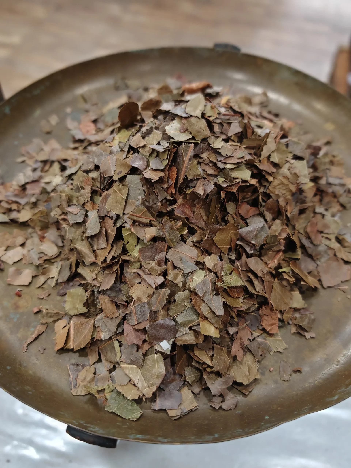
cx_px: 176
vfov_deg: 65.3
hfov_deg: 51.4
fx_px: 365
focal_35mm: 27
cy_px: 234
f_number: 2
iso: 250
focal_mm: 6.83
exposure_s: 1/50
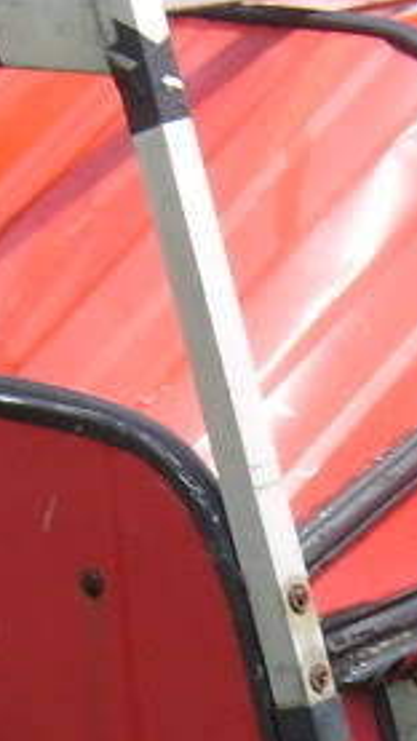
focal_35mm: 141
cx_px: 331
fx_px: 2769
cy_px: 704
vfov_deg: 15.0
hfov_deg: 8.6
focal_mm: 5.8
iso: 80
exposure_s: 1/125
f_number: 7.1
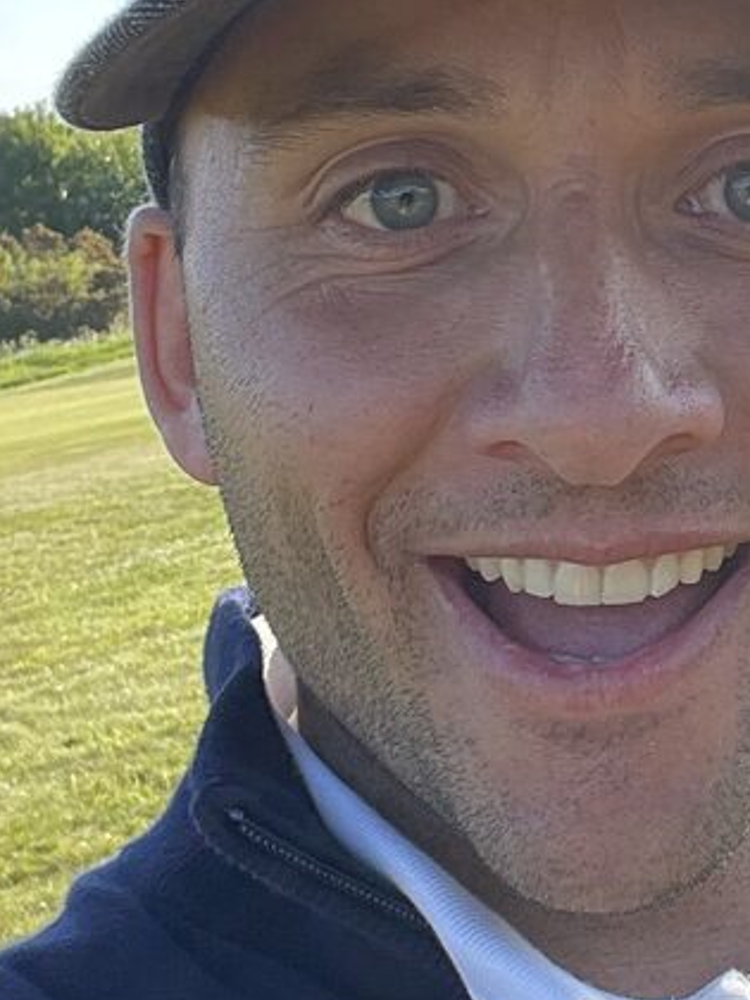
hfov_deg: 14.4
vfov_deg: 19.6
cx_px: 883
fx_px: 2889
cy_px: 407
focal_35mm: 100
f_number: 2.2
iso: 25
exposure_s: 1/241
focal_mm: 2.71
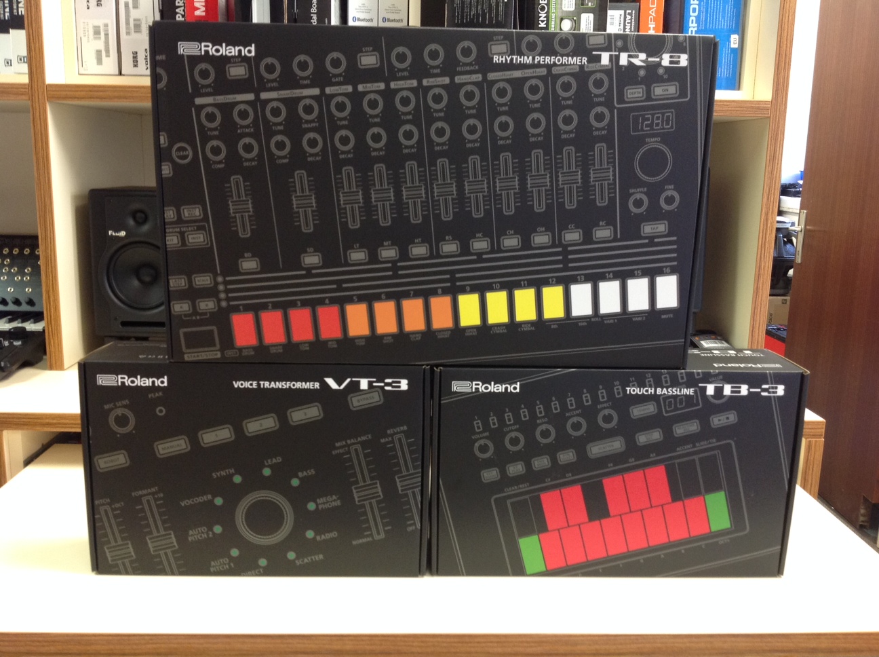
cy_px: 328
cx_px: 440
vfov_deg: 40.6
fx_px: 887
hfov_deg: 52.7
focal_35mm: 35
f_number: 2.4
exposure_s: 1/15
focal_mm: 4.28
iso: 100
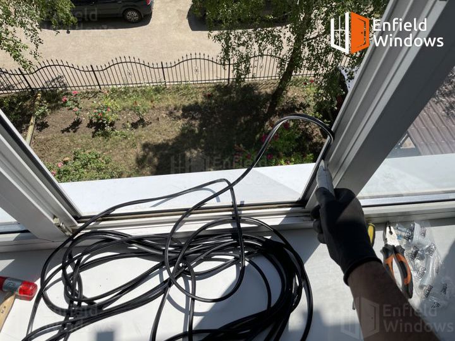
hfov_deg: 67.3
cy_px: 170
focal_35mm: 26
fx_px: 342
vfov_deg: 53.1
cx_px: 228
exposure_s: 1/6135
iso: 32
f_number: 1.6
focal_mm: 4.2
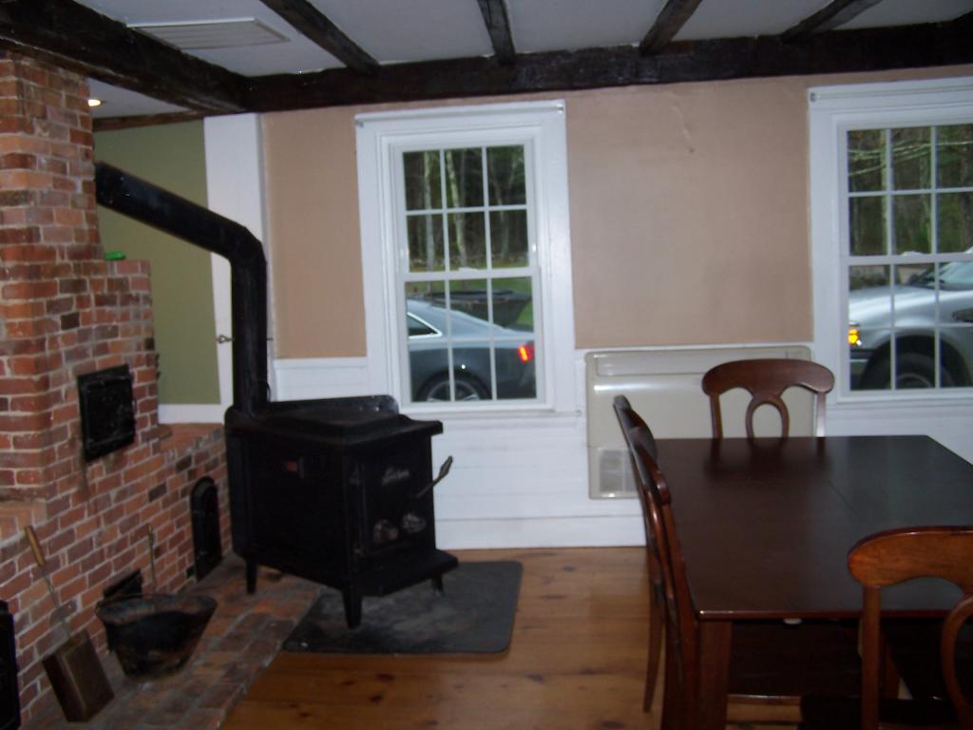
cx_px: 486
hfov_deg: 49.0
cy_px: 365
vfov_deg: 37.7
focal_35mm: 38
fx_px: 1068
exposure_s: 1/60
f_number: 2.8
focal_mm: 6.3
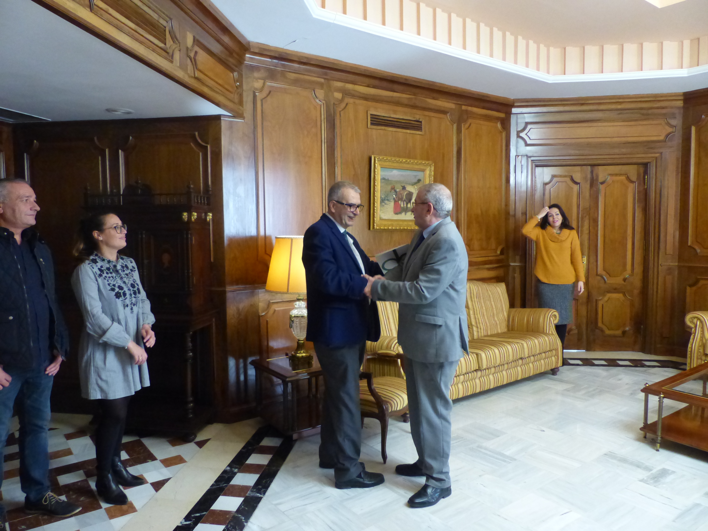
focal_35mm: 25
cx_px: 354
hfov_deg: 69.4
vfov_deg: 54.9
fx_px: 511
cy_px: 266
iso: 800
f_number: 2.8
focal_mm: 4.5
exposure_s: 1/60
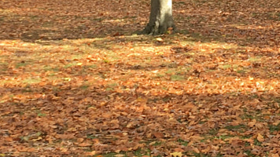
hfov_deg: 15.0
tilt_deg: -5.2
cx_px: 239
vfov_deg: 8.5
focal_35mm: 142
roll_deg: -0.3
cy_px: 2
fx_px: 1054
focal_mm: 4.15
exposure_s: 1/286
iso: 25
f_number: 2.2
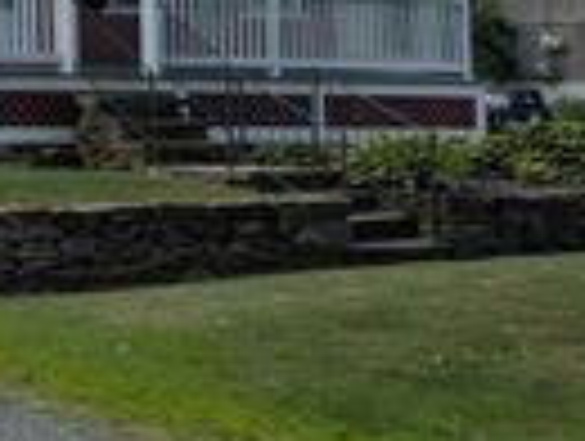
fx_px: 1558
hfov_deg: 17.3
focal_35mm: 92
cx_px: -472
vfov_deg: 15.7
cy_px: -32
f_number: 1.85
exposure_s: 1/2899
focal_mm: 6.81
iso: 48
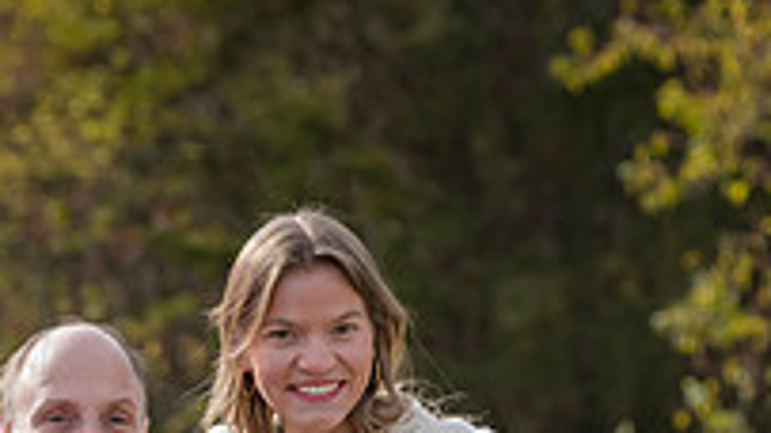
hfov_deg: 6.9
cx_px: 216
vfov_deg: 3.9
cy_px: 650
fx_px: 6396
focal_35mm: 313
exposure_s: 1/1000
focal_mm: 135
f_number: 5.6
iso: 400
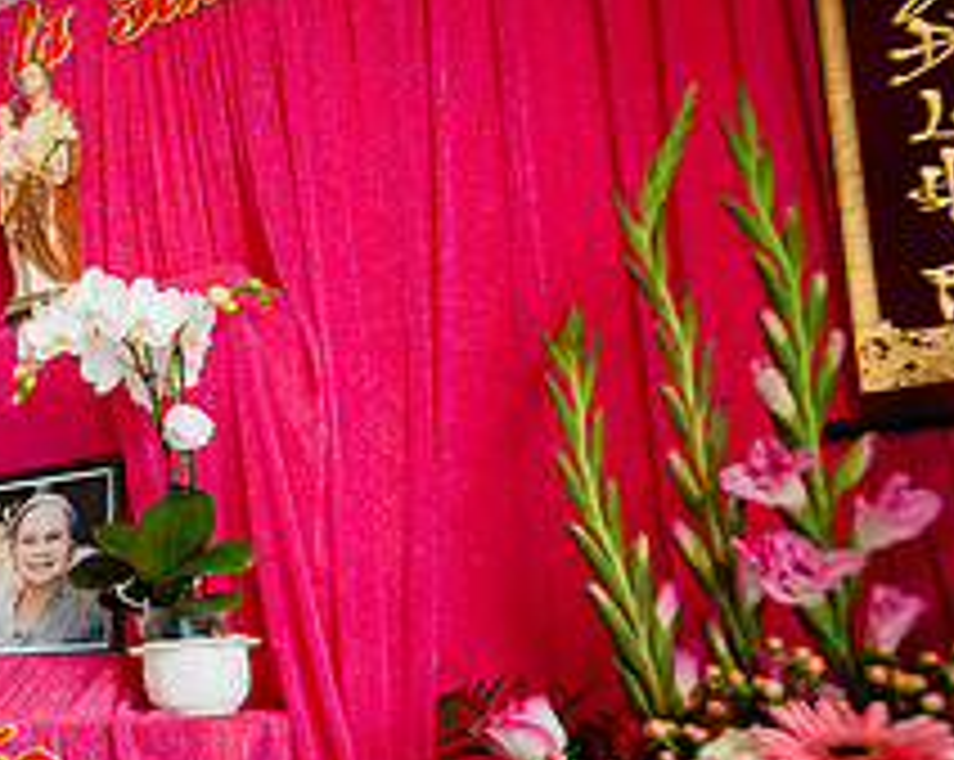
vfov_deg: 38.9
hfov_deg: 35.2
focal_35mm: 36
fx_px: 1015
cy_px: 645
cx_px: -279
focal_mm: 14
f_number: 3.2
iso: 1250
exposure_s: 1/125
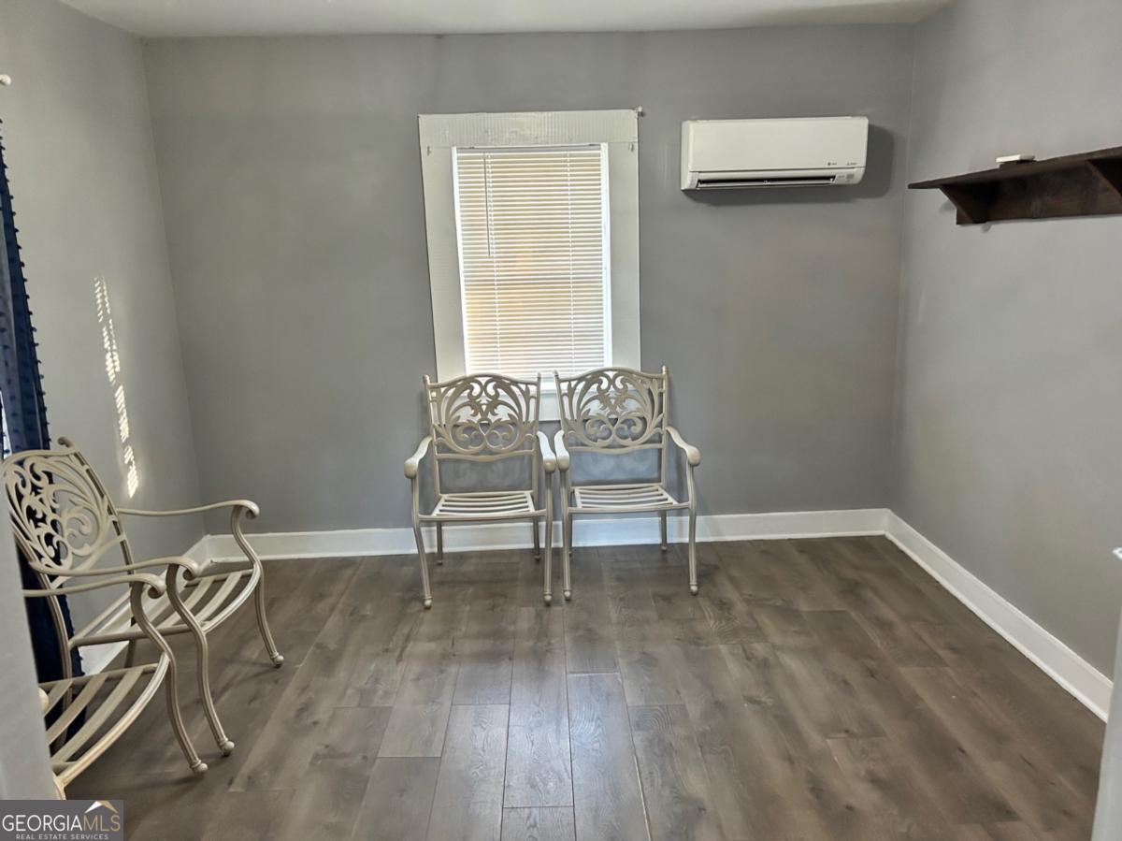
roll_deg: +1.4
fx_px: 842
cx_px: 561
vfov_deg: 53.0
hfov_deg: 67.3
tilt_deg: -11.5
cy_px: 420
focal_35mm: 26
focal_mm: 5.7
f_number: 1.5
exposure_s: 1/40
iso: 400
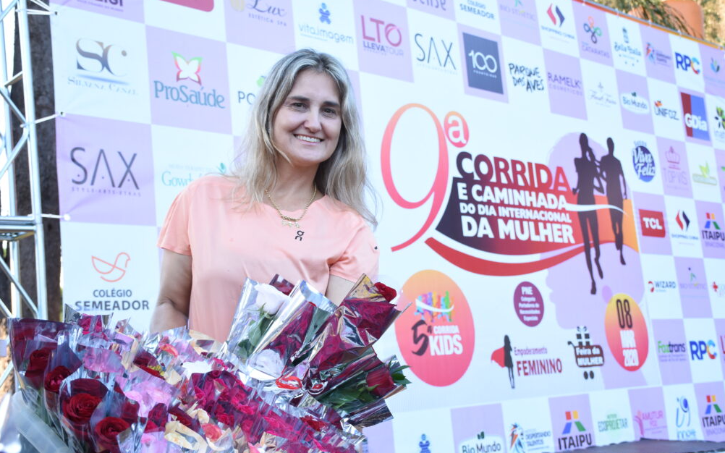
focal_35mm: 50
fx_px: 988
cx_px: 368
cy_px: 225
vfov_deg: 25.8
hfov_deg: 40.3
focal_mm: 32
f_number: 6.3
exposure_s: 1/200
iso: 640
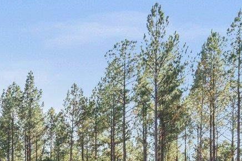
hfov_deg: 20.1
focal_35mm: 94
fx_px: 631
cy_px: 250
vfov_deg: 13.6
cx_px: -62
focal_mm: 20
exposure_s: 1/200
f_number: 9
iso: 250
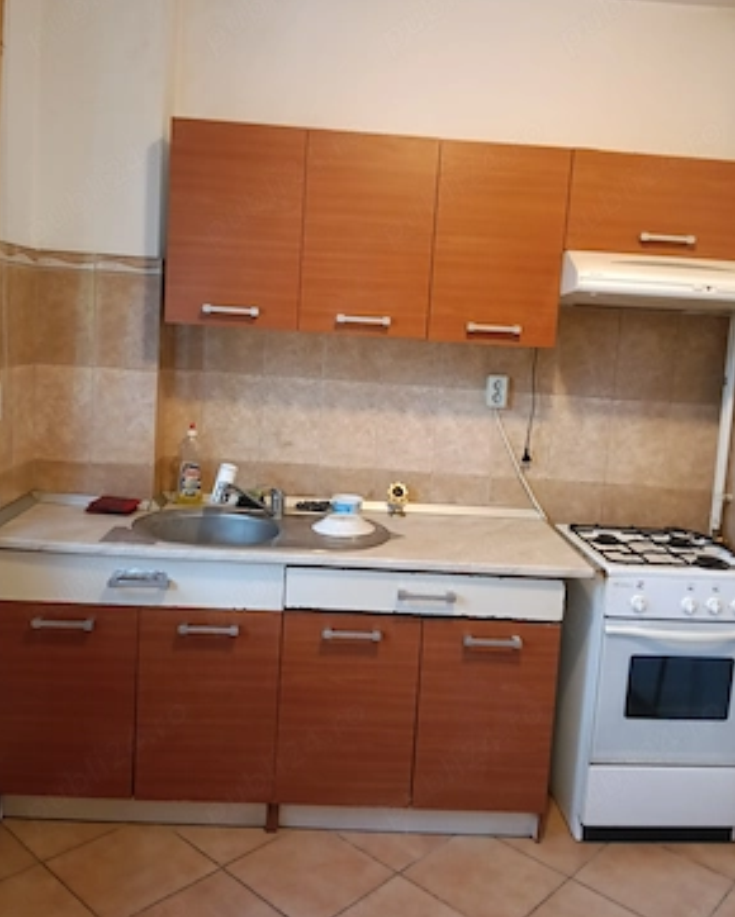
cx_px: 373
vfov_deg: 60.3
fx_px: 788
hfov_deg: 50.0
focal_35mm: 29
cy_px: 415
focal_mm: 3.98
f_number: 1.8
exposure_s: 1/33.3
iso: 1000
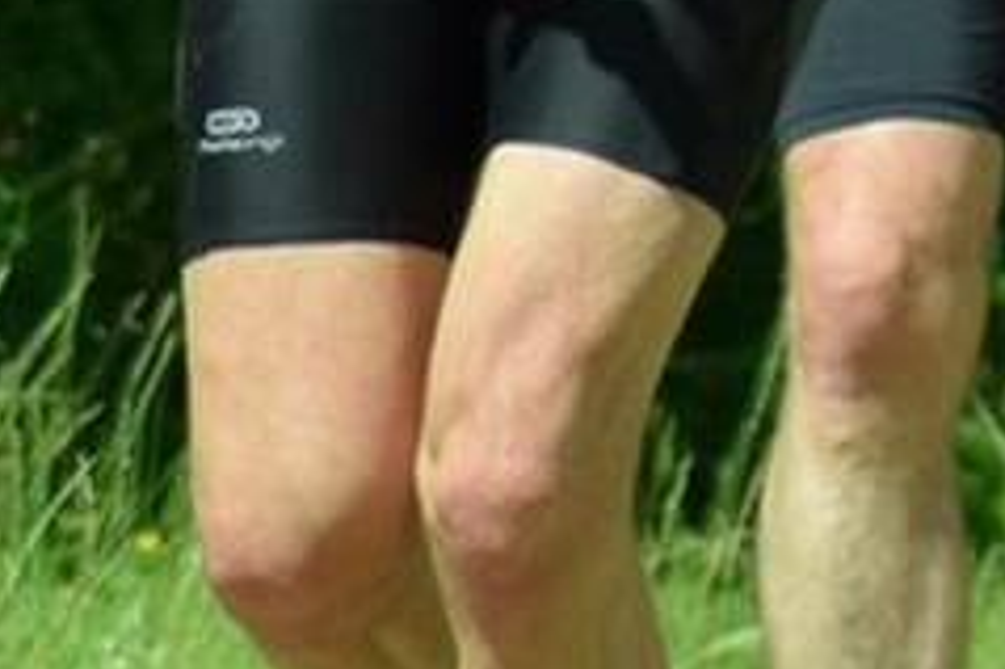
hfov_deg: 1.7
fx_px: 34690
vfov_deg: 1.1
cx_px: 2220
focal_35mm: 1244
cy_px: -837
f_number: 5.6
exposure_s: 1/2000
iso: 400
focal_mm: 165
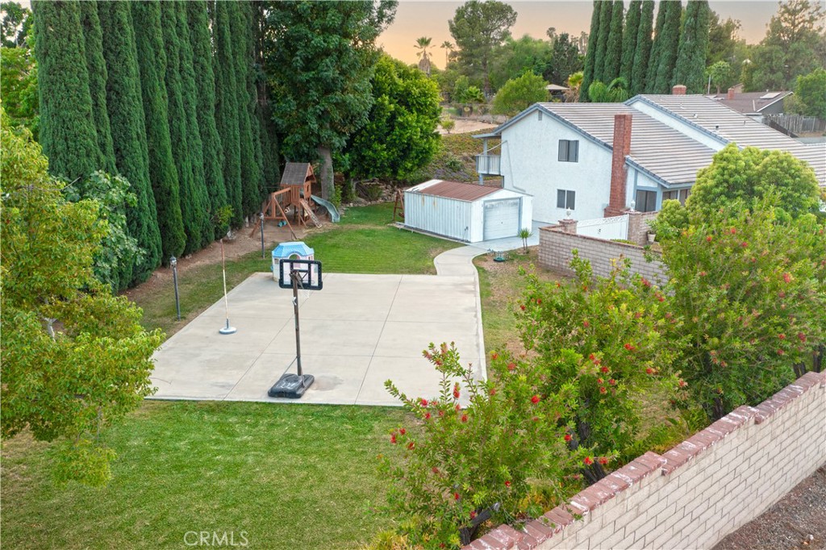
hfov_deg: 65.5
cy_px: 275
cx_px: 413
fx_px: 642
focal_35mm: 28
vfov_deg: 46.4
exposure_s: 1/100
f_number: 4
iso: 200
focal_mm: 10.26
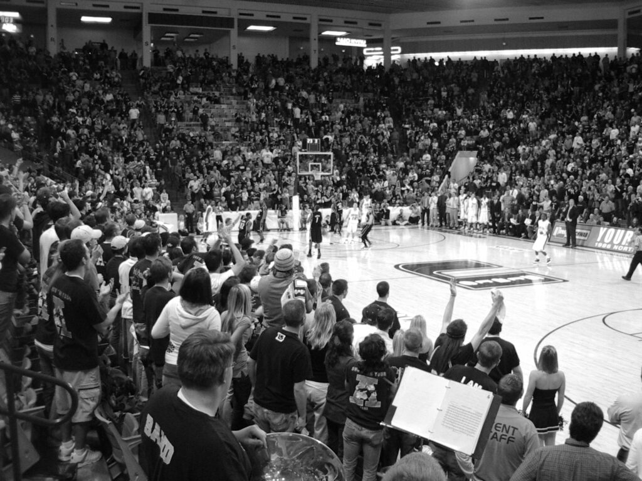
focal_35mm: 38
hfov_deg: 49.0
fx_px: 705
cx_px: 321
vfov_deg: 37.7
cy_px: 240
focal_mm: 5.8
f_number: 2.6
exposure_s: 1/50
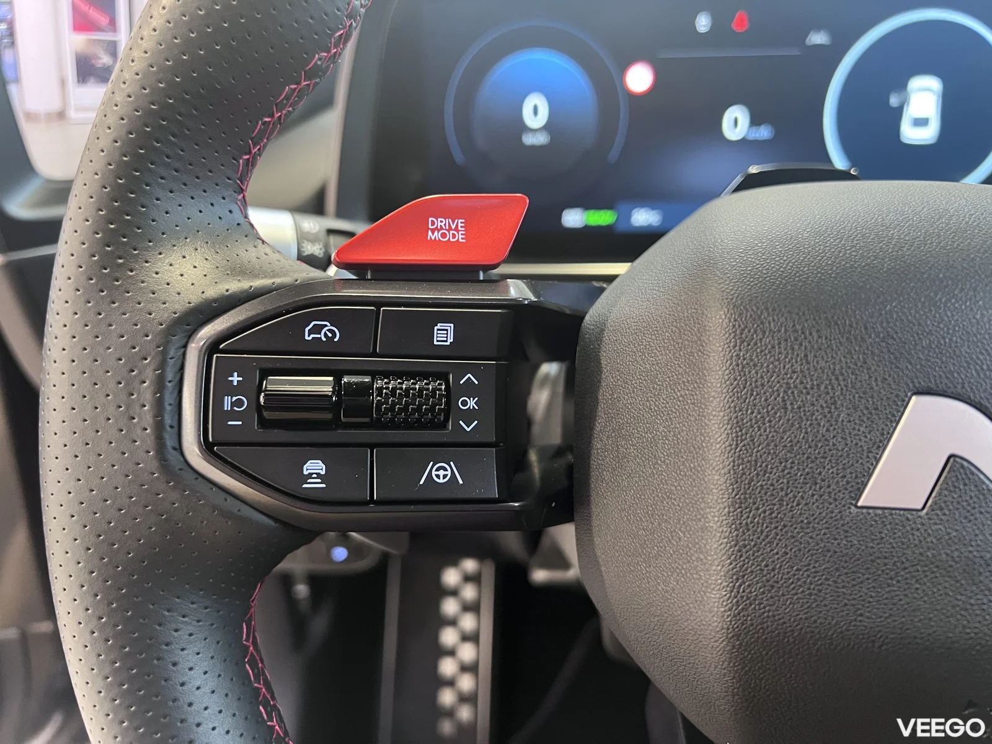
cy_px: 372
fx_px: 745
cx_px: 496
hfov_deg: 67.3
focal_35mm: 26
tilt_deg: -21.8
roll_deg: +1.4
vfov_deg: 53.1
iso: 400
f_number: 1.5
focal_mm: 5.7
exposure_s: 1/33
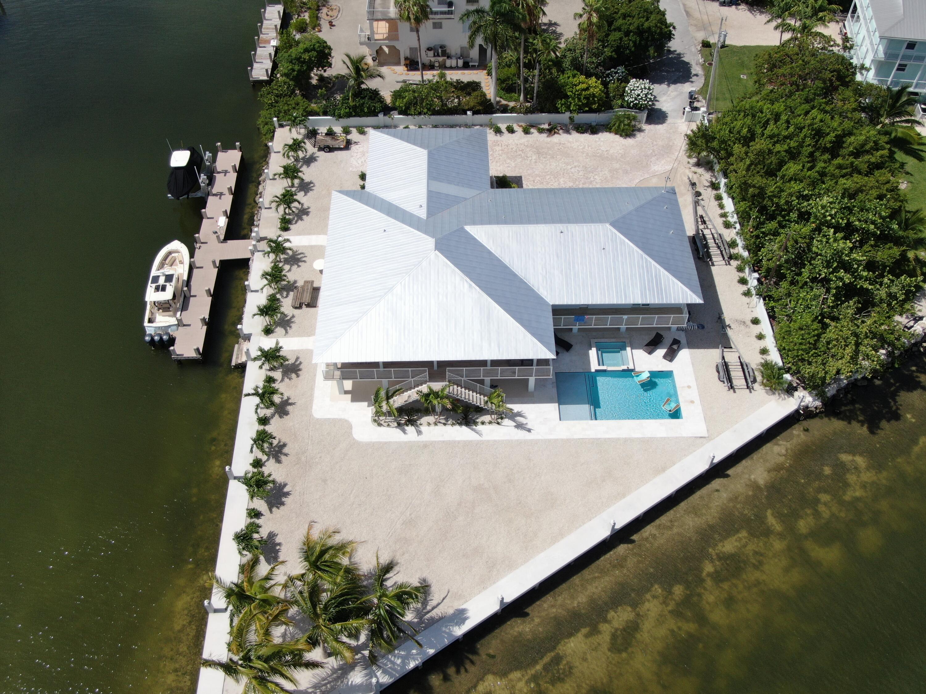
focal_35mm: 33
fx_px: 883
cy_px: 347
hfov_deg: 55.4
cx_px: 463
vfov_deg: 42.9
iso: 100
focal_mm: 5.69
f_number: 3.2
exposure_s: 1/1600
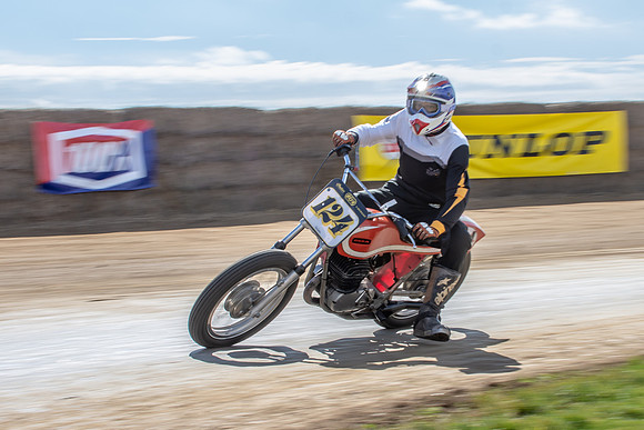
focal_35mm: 96
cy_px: 204
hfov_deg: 21.3
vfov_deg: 14.3
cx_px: 364
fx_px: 1715
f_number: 10
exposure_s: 1/125
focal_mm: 38
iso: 100
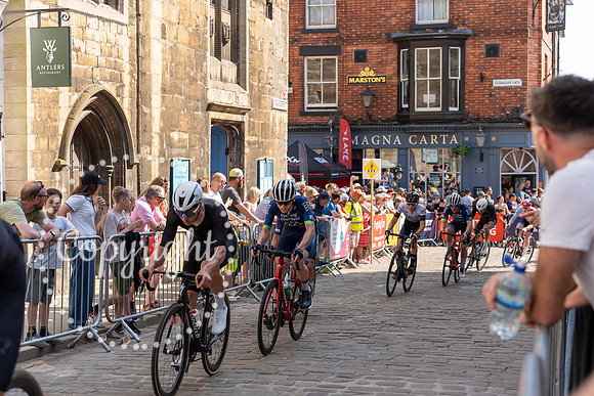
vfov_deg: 24.6
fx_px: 908
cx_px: 297
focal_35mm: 55
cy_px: 198
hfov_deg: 36.2
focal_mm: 55
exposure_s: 1/500
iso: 100
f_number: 3.5
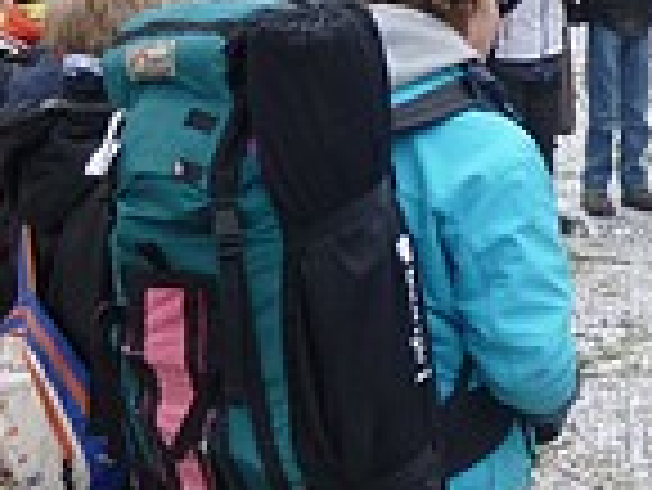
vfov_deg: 13.4
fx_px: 2074
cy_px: 139
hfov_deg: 15.5
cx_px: 1151
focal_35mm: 110
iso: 100
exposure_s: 1/30
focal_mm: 4.5
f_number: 3.3
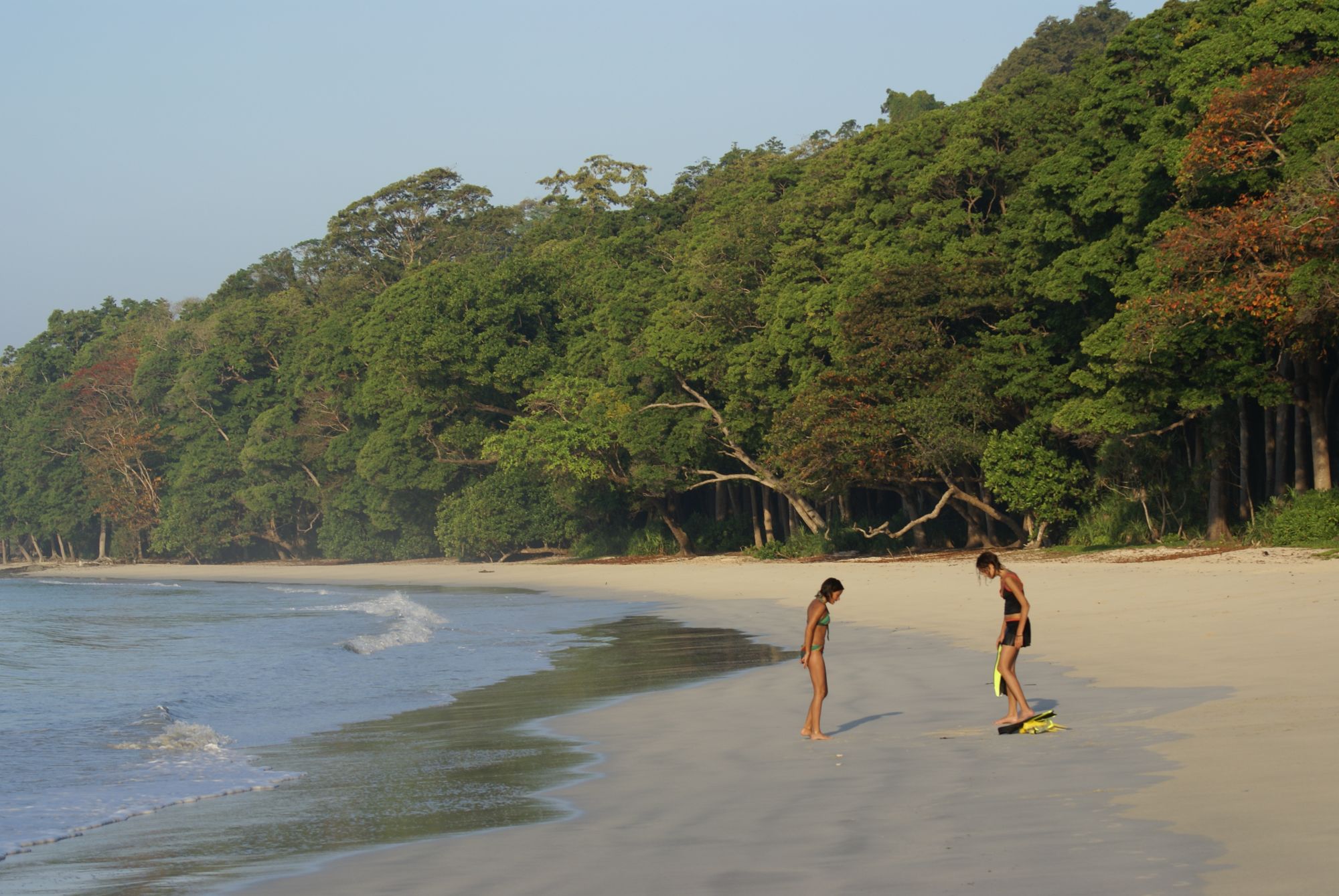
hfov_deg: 16.1
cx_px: 670
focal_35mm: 128
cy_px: 448
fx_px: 4748
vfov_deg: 10.8
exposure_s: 1/200
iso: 100
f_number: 8
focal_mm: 85
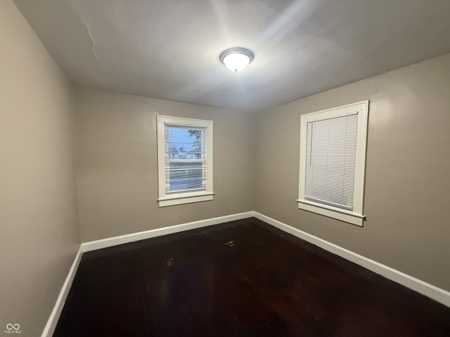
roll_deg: -0.7
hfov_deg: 102.1
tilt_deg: -4.0
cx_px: 225
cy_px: 168
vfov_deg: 85.7
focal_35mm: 14
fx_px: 182
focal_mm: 2.22
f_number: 2.2
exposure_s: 1/60
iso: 640
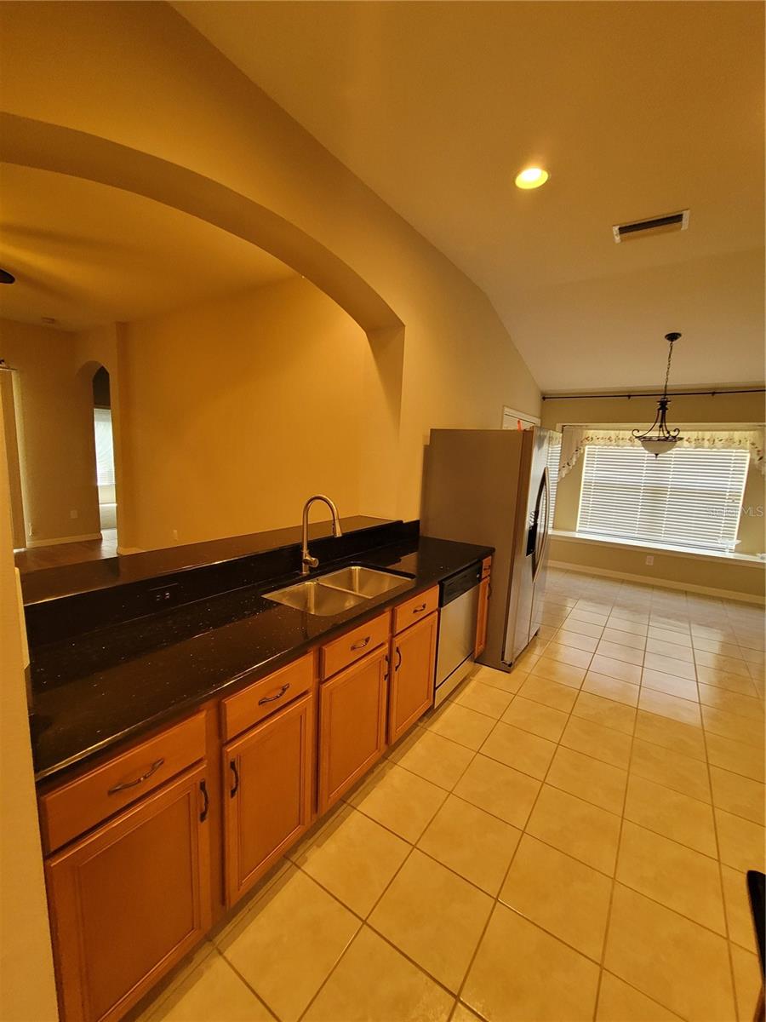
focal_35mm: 13
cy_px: 511
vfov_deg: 106.2
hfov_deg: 89.9
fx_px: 384
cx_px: 383
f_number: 2.2
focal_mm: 2.2
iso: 320
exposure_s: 1/60
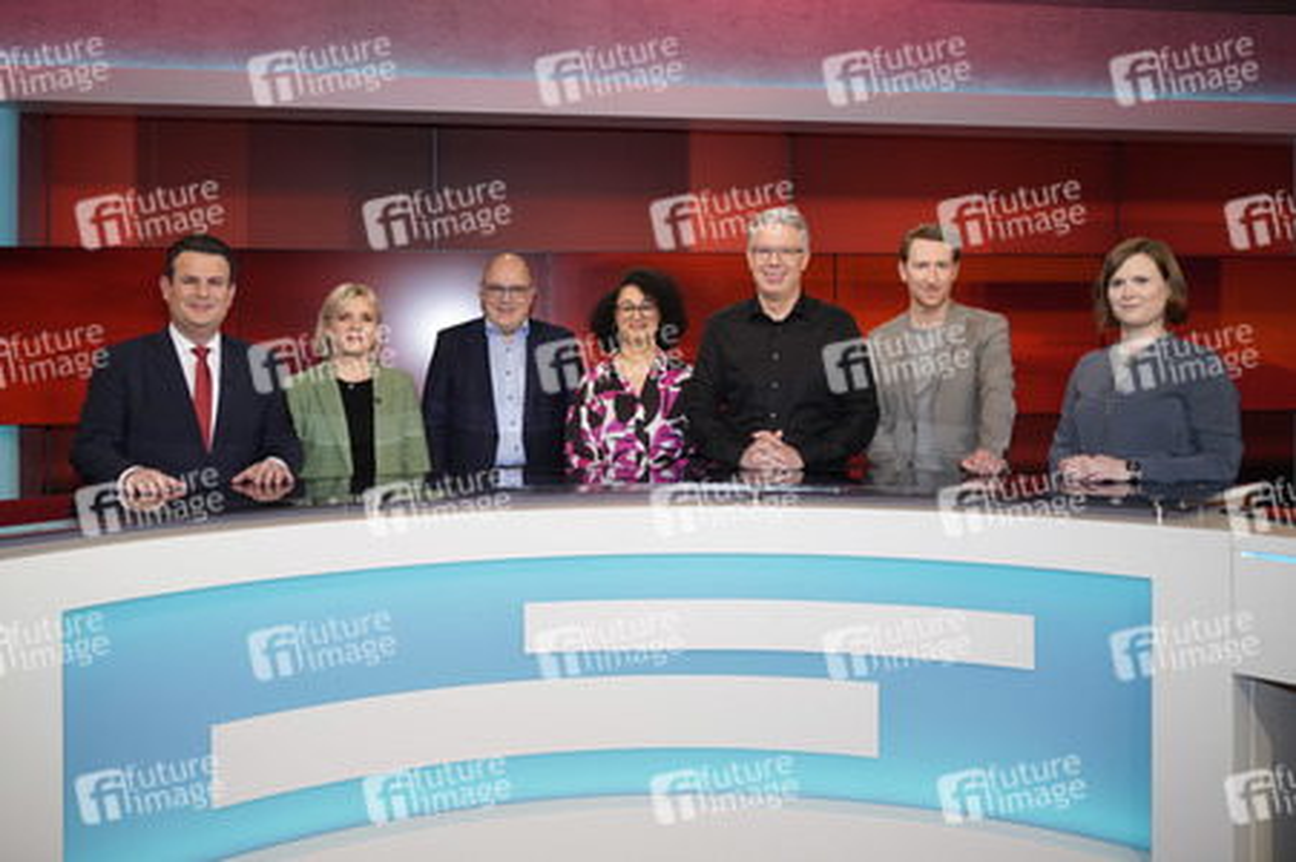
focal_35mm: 28
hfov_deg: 65.5
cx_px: 648
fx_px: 1007
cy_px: 431
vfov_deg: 46.3
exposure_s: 1/160
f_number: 5
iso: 1600
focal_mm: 28
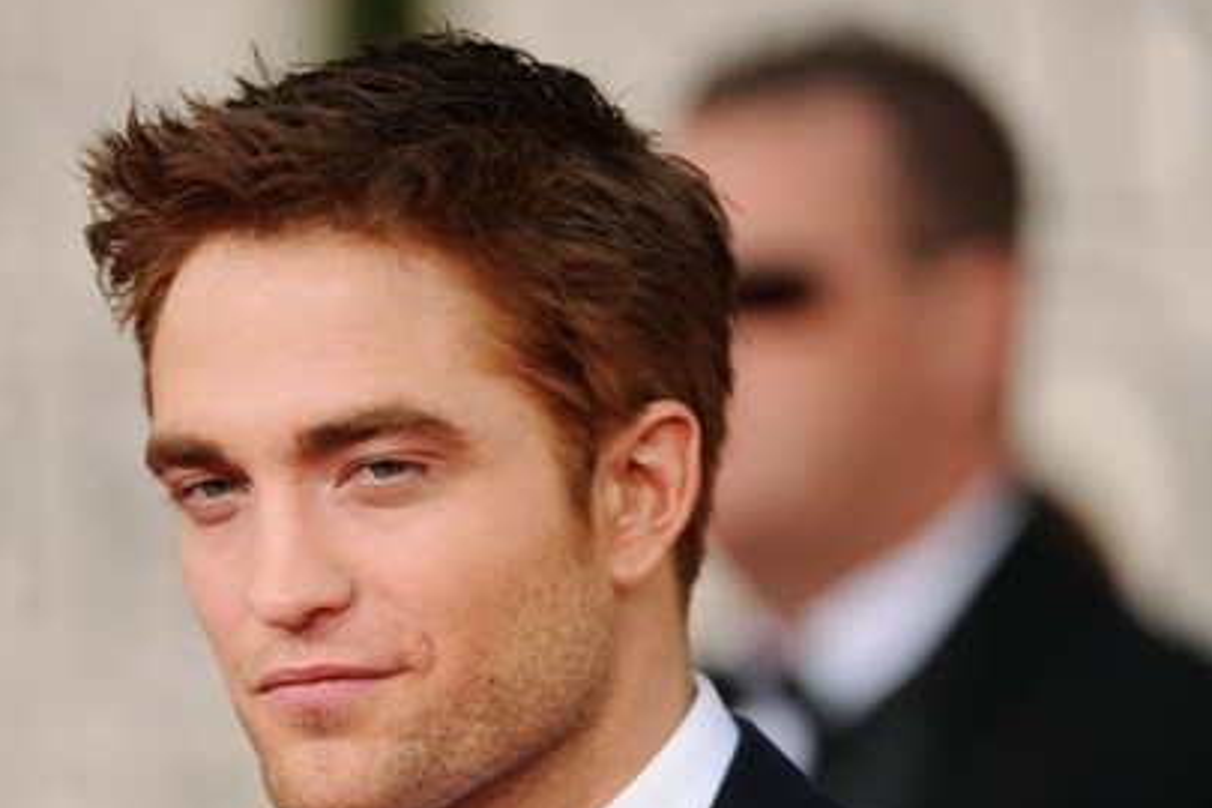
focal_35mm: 444
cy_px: 560
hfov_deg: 4.6
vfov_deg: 3.1
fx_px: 14947
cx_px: 458
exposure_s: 1/1250
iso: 400
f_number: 2.8
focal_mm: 300
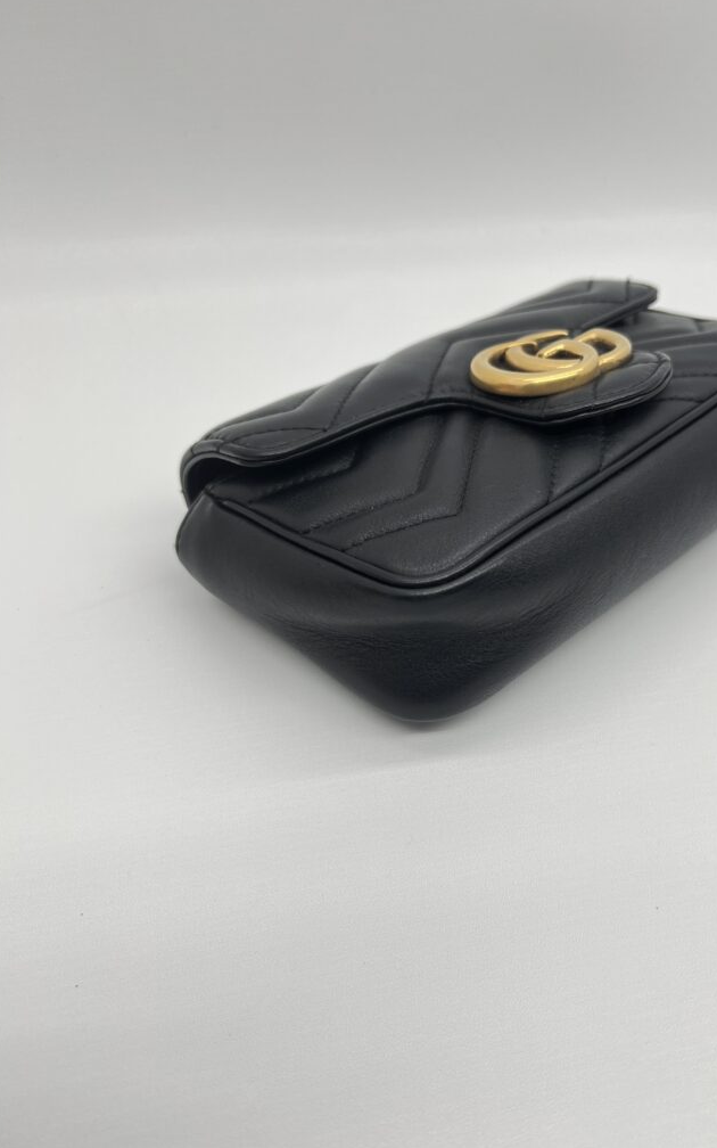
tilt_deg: -40.7
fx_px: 875
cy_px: 568
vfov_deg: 66.5
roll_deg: -2.6
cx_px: 429
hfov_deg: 44.3
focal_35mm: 28
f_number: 1.5
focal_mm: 5.7
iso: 32
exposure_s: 1/116
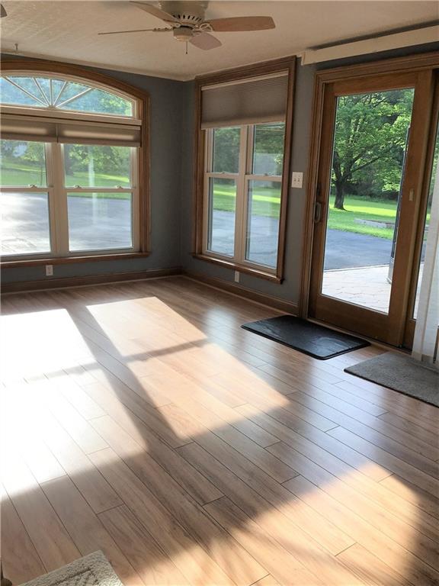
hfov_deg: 48.2
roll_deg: -2.7
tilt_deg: -12.4
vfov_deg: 61.7
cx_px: 220
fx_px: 490
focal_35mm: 29
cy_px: 293
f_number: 2.2
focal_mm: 4.15
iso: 25
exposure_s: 1/232
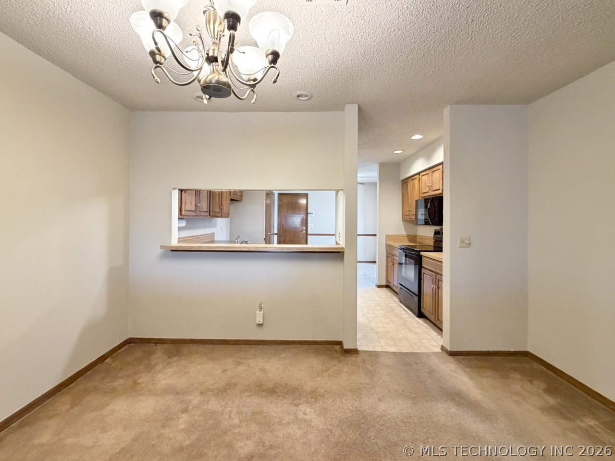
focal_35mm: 14
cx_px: 308
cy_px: 230
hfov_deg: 102.1
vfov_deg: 85.7
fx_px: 249
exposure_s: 1/60
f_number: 2.2
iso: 500
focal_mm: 2.22
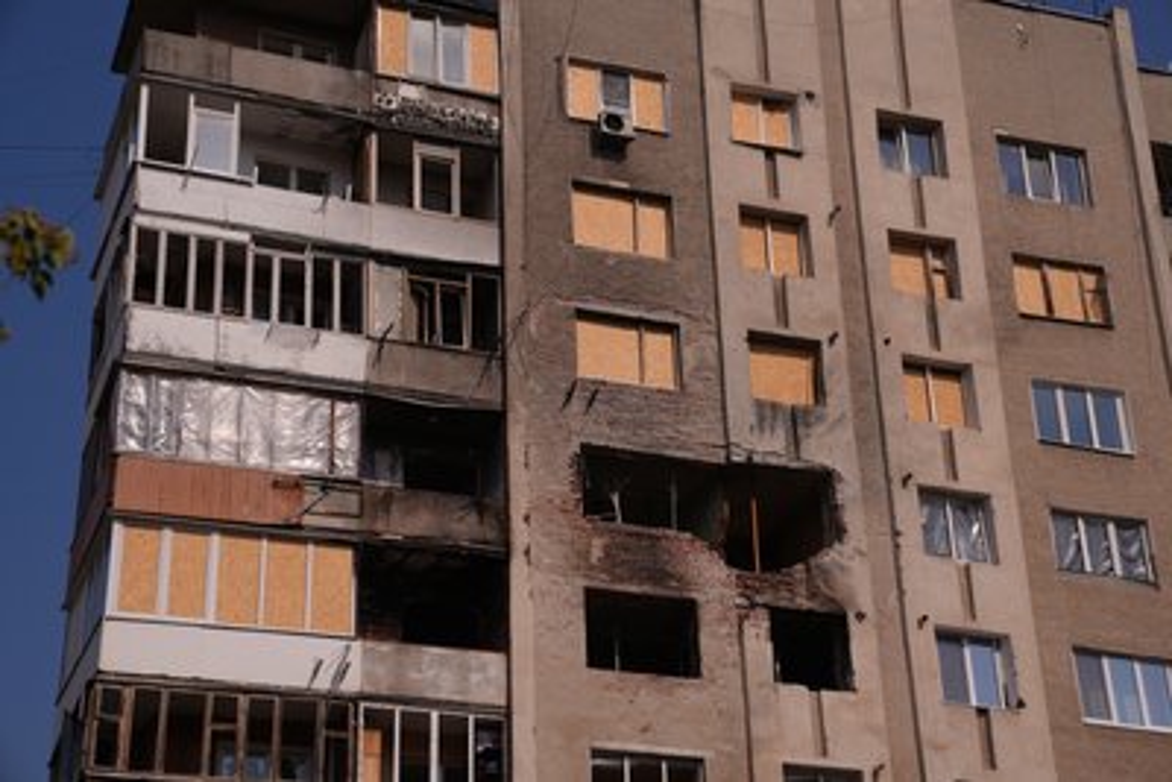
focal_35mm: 70
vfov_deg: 19.5
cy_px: 391
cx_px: 586
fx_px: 2280
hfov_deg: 28.8
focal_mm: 70
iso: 100
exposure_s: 1/1250
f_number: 6.3
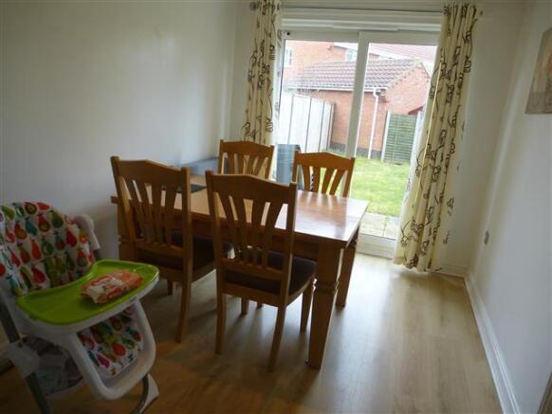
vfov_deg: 56.9
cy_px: 207
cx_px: 276
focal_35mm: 24
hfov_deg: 71.6
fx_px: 383
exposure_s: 1/60
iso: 160
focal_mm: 4.3
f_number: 3.3
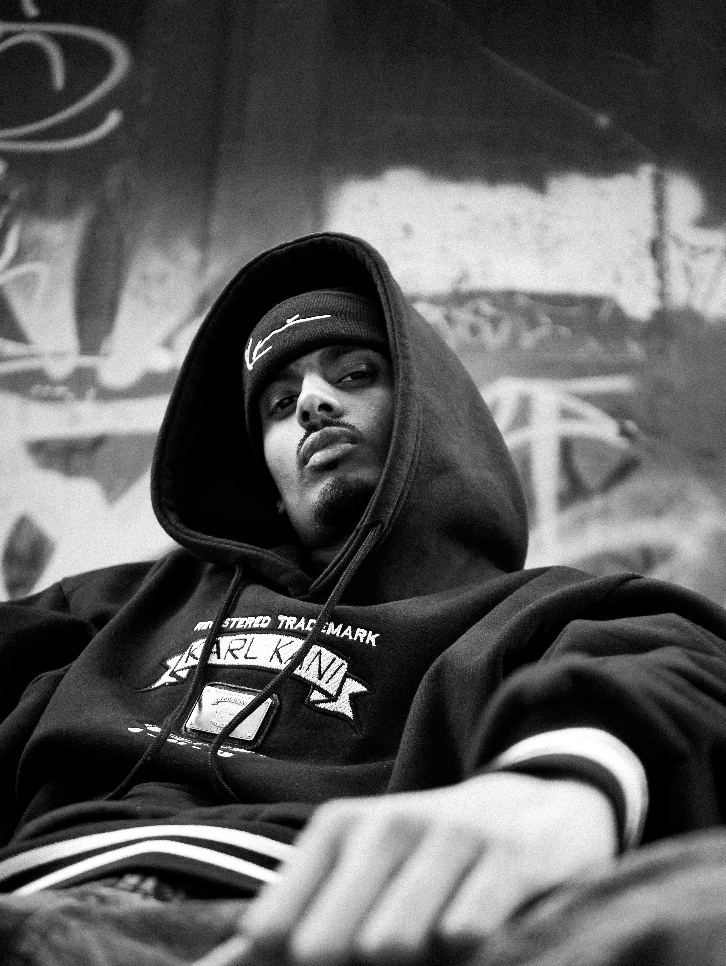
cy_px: 520
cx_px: 390
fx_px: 1537
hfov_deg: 26.6
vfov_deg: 34.9
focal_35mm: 55
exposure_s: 1/250
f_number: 1.7
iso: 200
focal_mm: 25
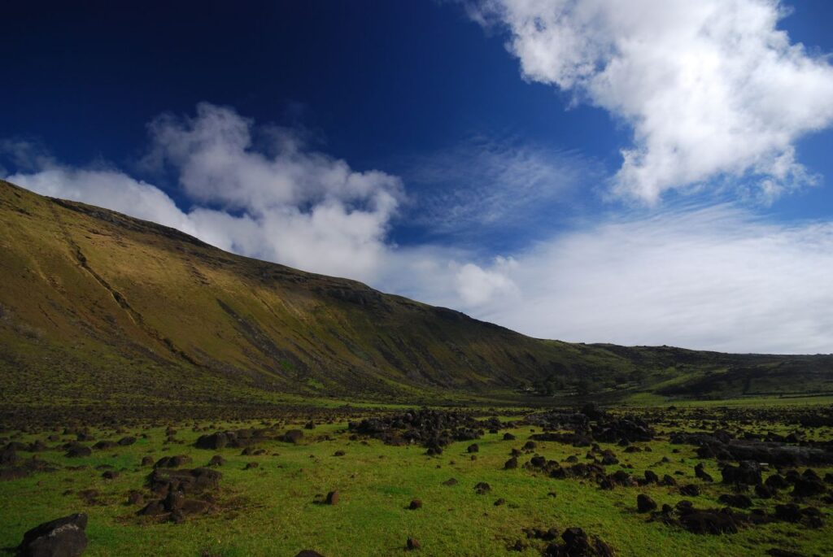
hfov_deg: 100.3
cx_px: 416
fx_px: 347
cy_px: 278
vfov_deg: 77.5
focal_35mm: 15
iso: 200
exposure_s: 1/320
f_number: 9
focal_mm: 10
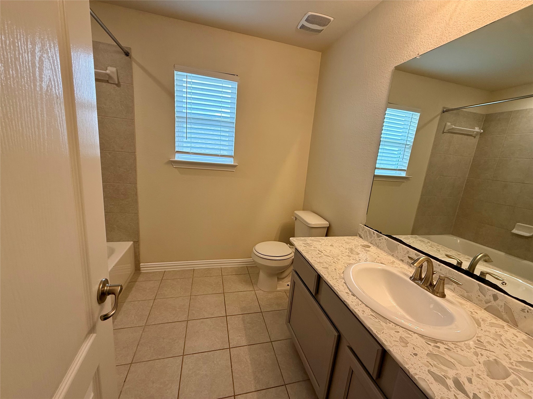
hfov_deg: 102.1
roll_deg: -4.8
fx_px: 216
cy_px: 200
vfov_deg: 85.7
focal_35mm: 14
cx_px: 266
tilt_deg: -11.5
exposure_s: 1/120
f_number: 2.2
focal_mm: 2.22
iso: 125
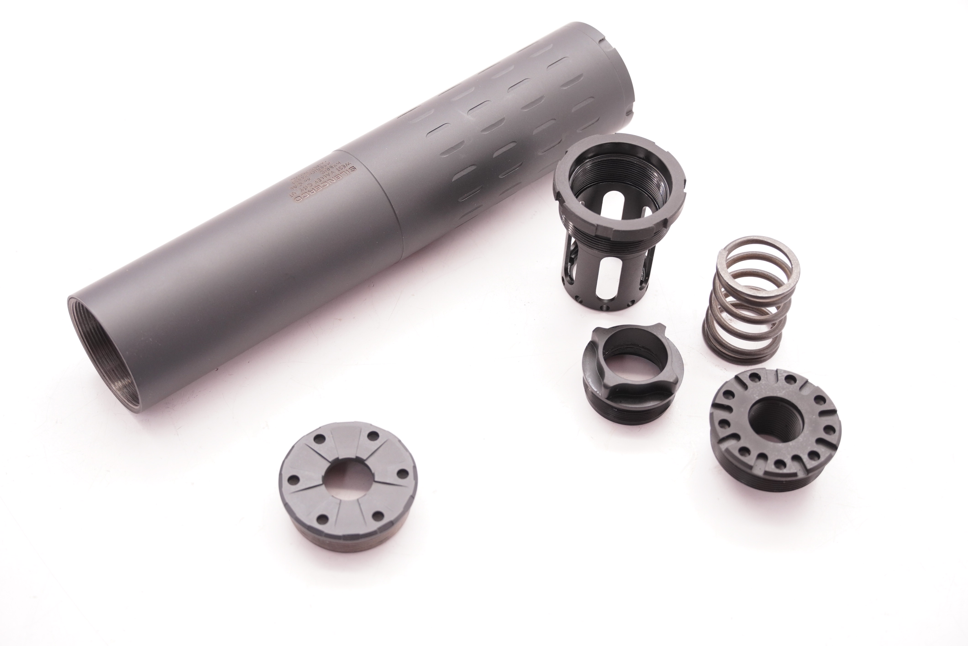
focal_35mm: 58
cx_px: 484
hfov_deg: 34.2
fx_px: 1574
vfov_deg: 23.2
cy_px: 323
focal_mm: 39
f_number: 5.6
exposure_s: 1/125
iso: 800
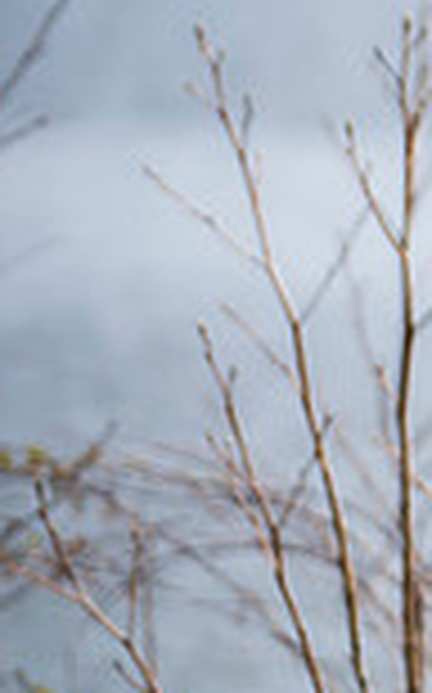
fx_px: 11626
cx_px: 1251
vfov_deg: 3.4
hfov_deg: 2.1
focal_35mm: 616
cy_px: 227
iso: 100
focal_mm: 160
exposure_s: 1/1000
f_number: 2.8
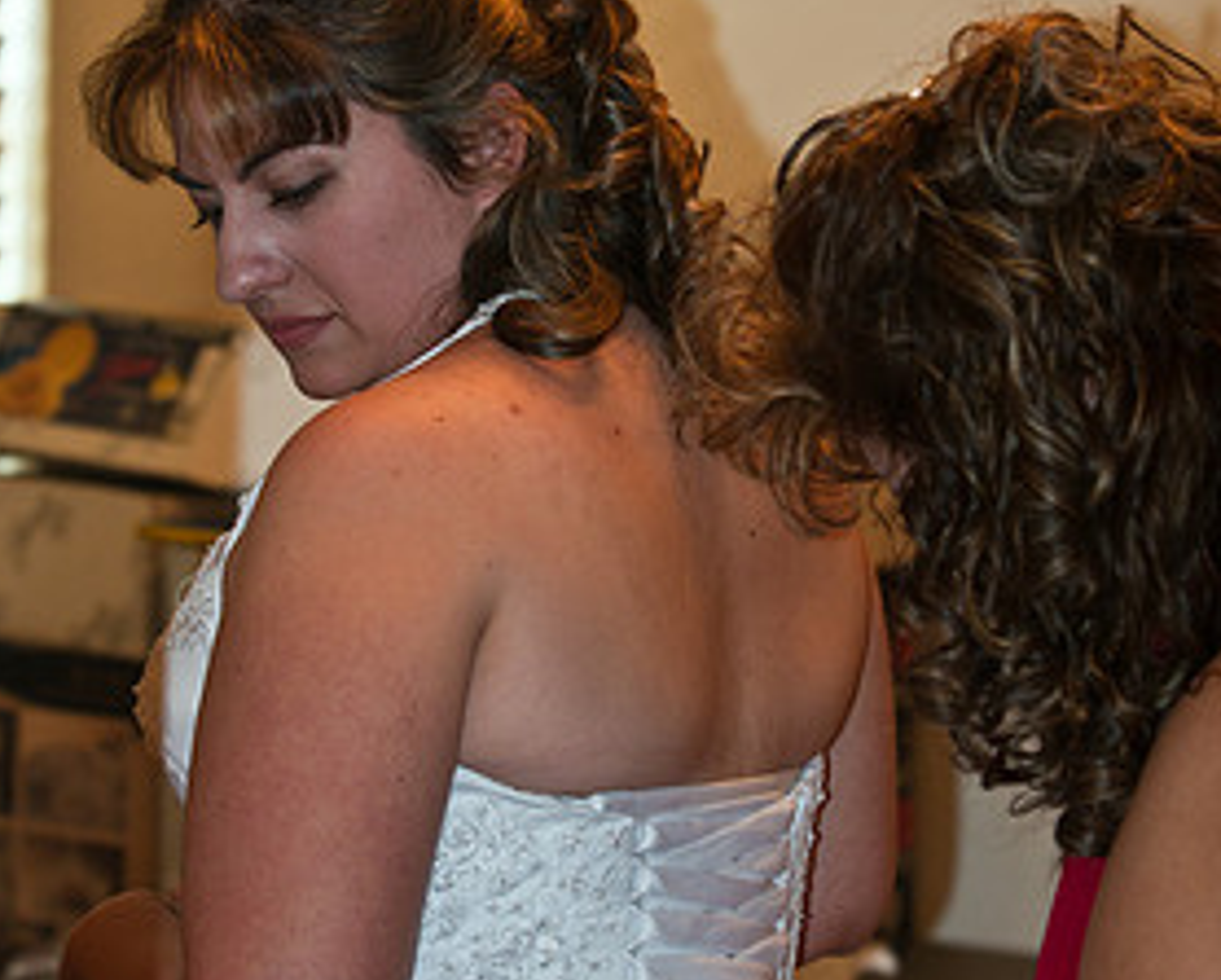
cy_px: 439
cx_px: 586
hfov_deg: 10.6
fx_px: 6584
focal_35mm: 182
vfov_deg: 8.5
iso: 400
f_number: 4
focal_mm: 80
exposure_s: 1/60
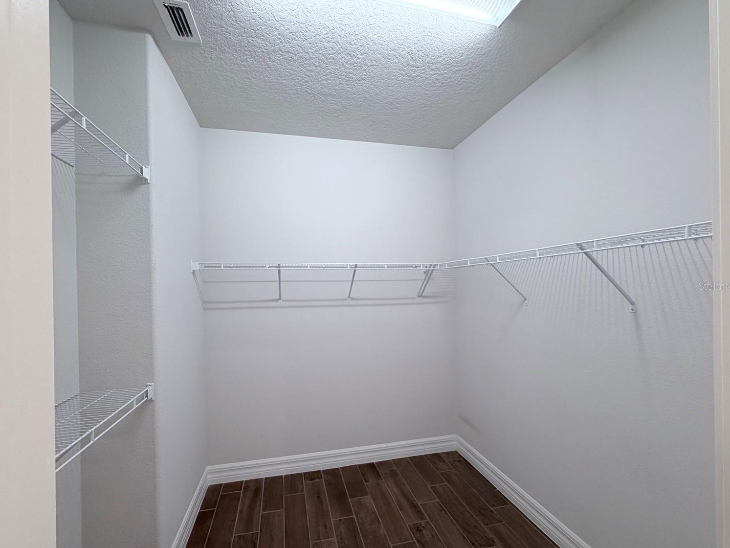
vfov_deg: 81.7
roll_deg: +1.1
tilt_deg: -0.2
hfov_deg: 98.1
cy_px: 286
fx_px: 316
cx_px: 354
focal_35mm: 15
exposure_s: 1/60
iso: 160
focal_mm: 2.22
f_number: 2.2
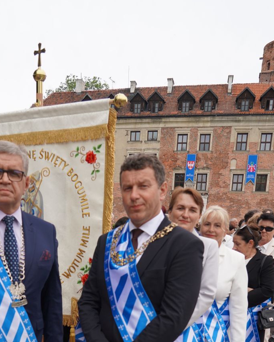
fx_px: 426
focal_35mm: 42
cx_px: 92
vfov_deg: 40.2
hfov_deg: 35.4
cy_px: 315
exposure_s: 1/250
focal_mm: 24
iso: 100
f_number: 4
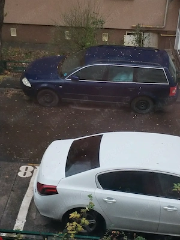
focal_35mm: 58
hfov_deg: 25.2
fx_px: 402
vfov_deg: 33.2
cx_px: 90
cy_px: 120
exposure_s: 1/50
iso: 169
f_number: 1.8
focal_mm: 4.75
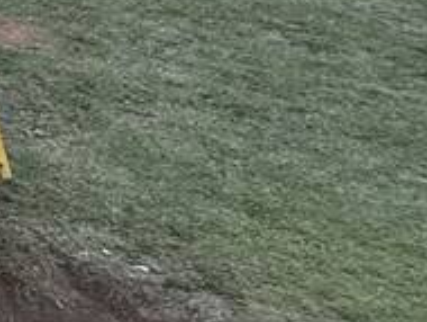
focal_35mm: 106
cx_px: -1061
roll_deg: +2.4
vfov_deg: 13.4
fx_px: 1309
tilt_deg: -13.5
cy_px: -113
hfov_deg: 9.6
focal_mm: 2.22
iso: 64
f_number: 2.2
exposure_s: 1/445
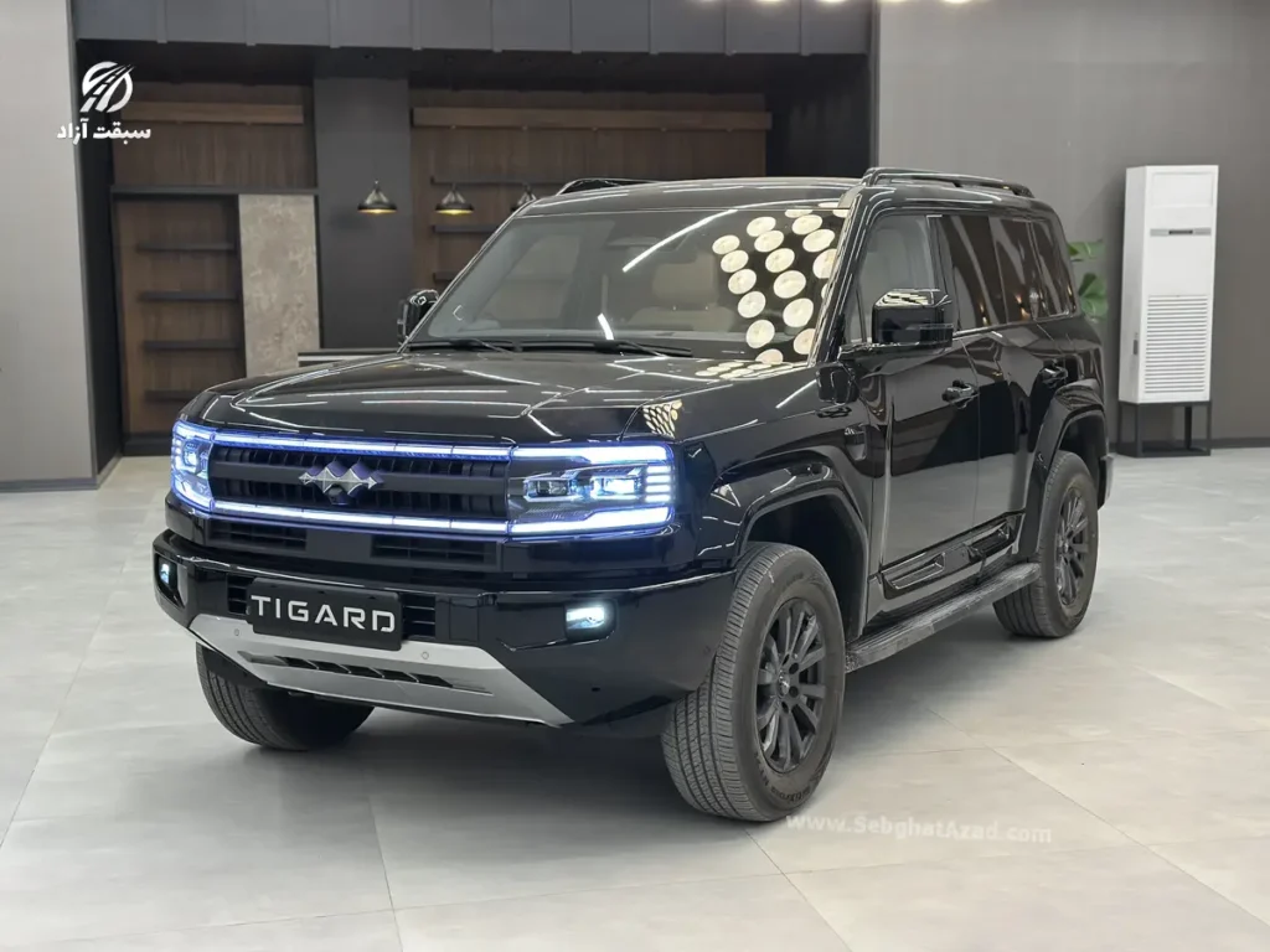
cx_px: 635
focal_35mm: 48
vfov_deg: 30.3
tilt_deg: -6.6
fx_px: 1761
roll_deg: +0.3
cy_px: 476
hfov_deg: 39.7
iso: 125
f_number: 1.78
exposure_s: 1/50
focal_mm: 6.86
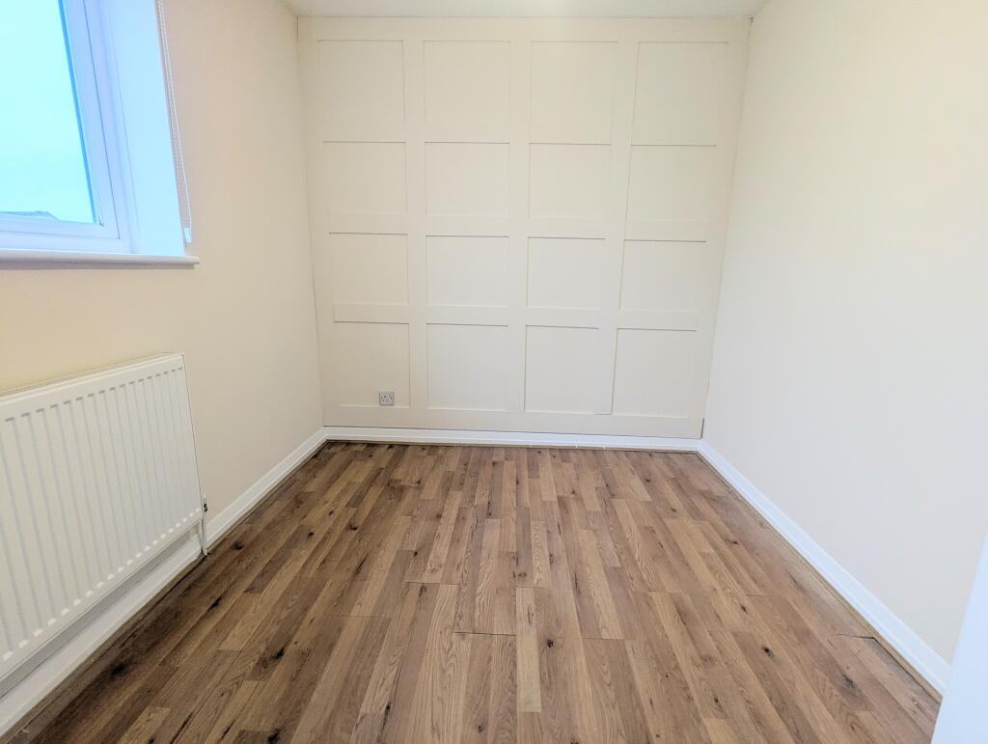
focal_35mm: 16
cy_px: 372
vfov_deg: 78.2
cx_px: 494
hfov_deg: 94.4
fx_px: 457
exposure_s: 1/42.5
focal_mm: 2.35
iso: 23
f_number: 2.2
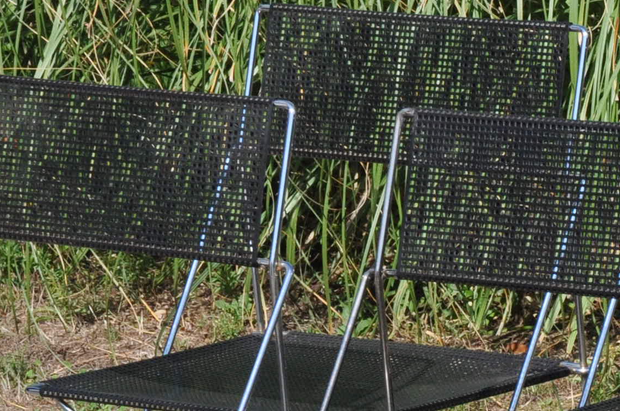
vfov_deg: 5.0
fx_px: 4696
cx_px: 770
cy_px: 542
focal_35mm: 273
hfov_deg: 7.5
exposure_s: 1/750
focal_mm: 48
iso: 640
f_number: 13
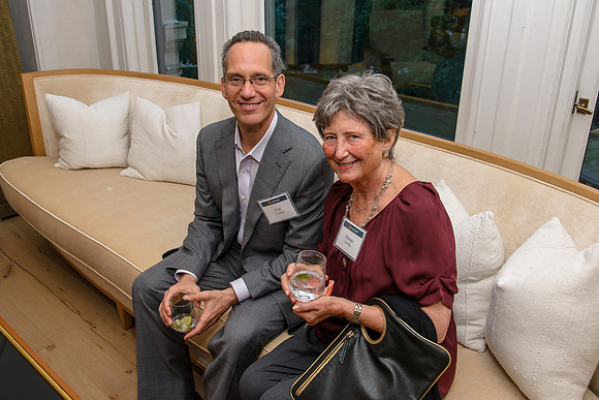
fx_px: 567
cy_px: 192
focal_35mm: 34
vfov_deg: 38.8
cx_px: 304
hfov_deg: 55.7
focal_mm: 31
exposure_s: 1/60
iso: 800
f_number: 5.6
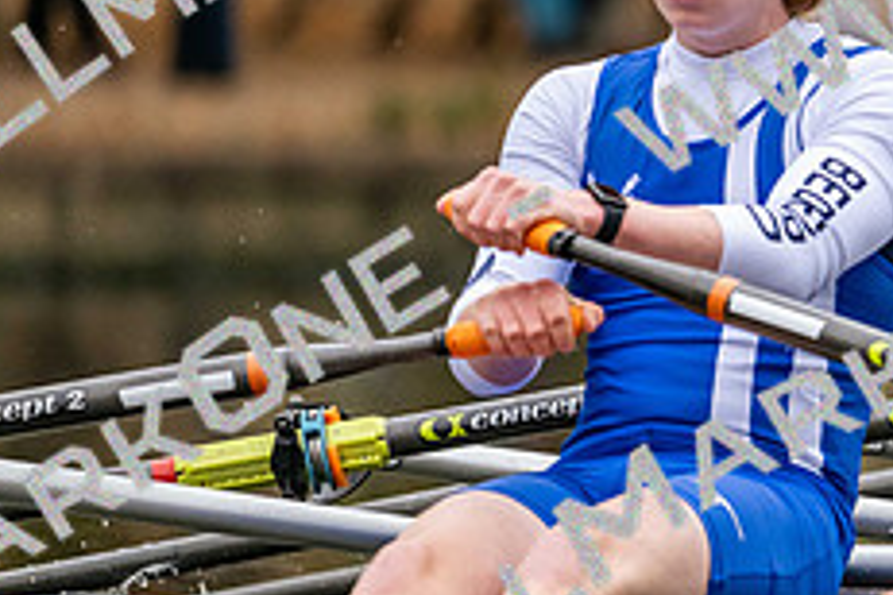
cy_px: 184
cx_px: 1094
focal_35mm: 1005
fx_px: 24928
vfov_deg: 1.4
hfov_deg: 2.1
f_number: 4.5
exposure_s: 1/2000
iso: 2800
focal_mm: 400
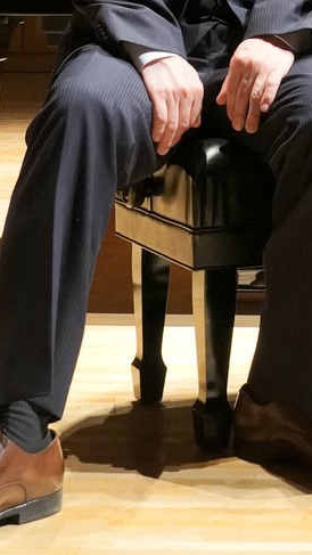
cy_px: -221
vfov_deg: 19.0
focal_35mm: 102
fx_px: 1494
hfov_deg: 11.8
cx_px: 331
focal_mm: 21
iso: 2500
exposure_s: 1/40
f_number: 5.6
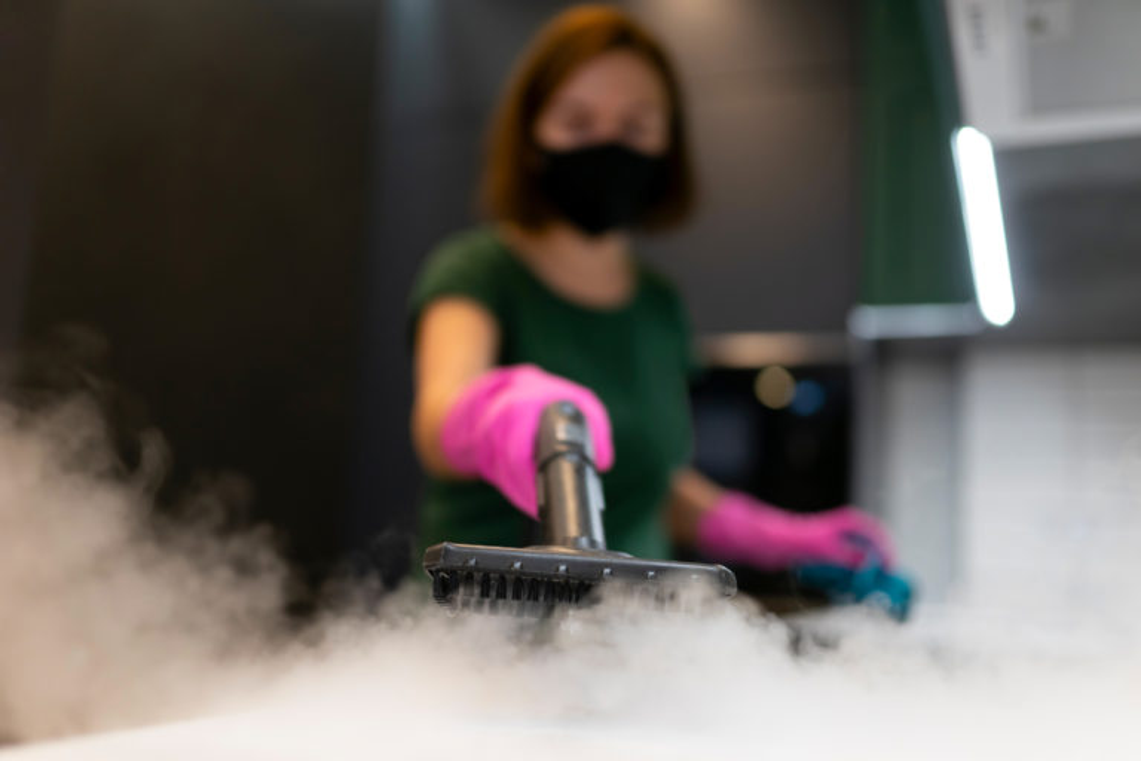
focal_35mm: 35
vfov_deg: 37.9
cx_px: 570
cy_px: 380
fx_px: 1109
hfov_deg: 54.4
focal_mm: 35
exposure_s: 1/160
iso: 200
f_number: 1.4
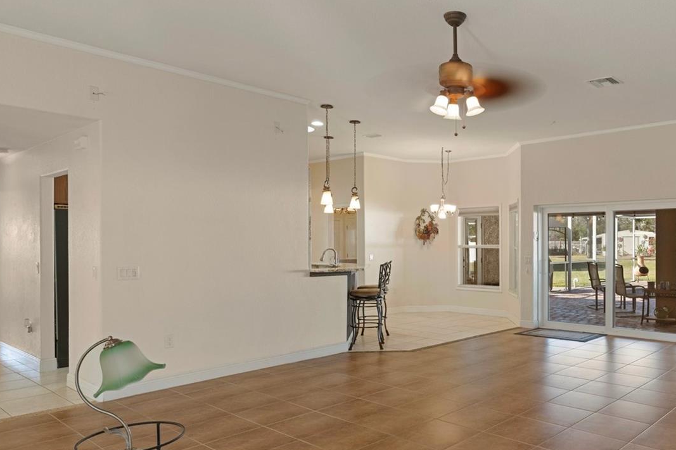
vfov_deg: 47.8
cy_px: 254
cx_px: 468
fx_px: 507
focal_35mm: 27
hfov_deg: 65.0
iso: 320
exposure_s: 1
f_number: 8
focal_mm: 12
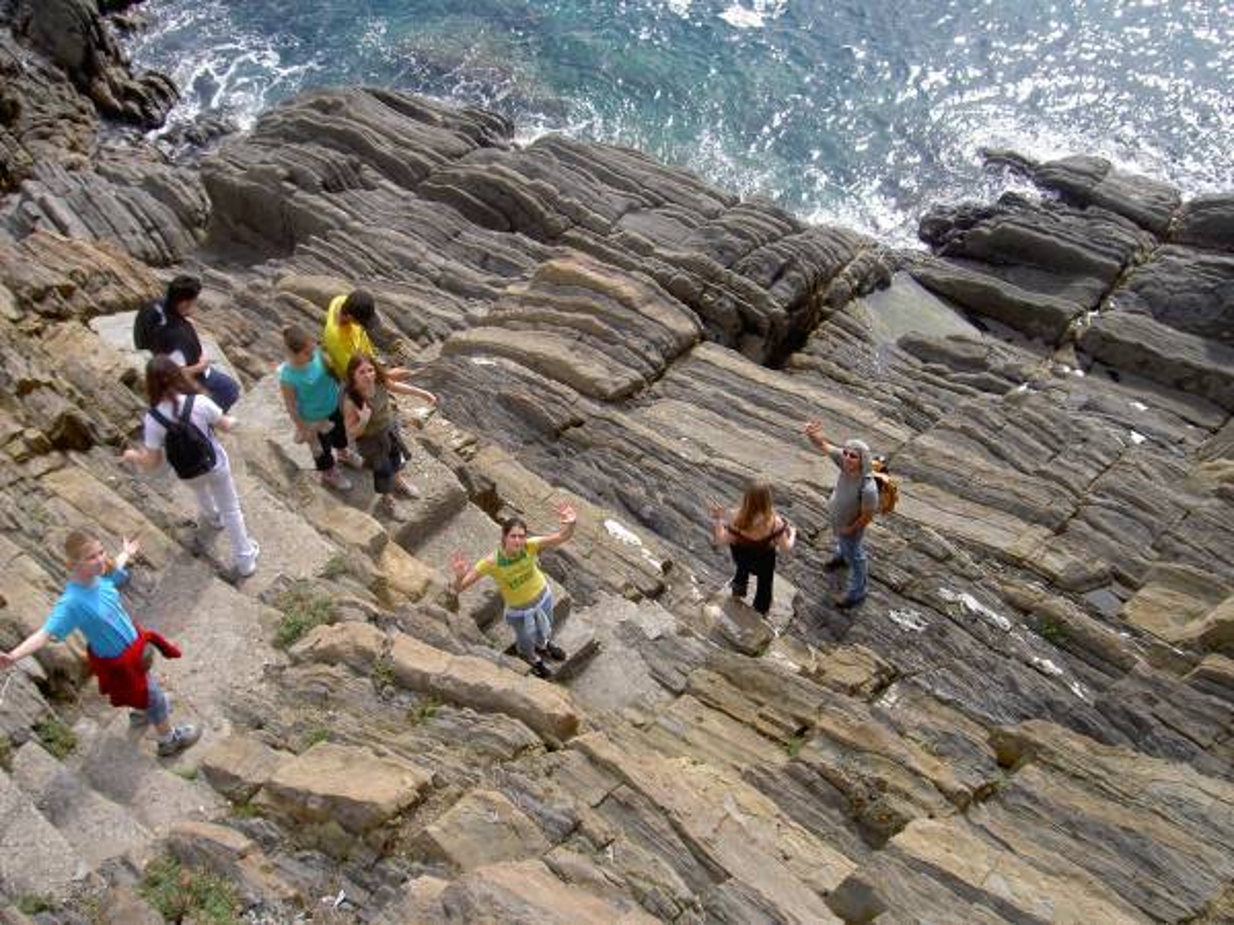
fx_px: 1390
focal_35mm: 39
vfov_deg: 36.8
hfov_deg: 47.9
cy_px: 462
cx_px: 617
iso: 100
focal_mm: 8
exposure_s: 1/200
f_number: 4.7
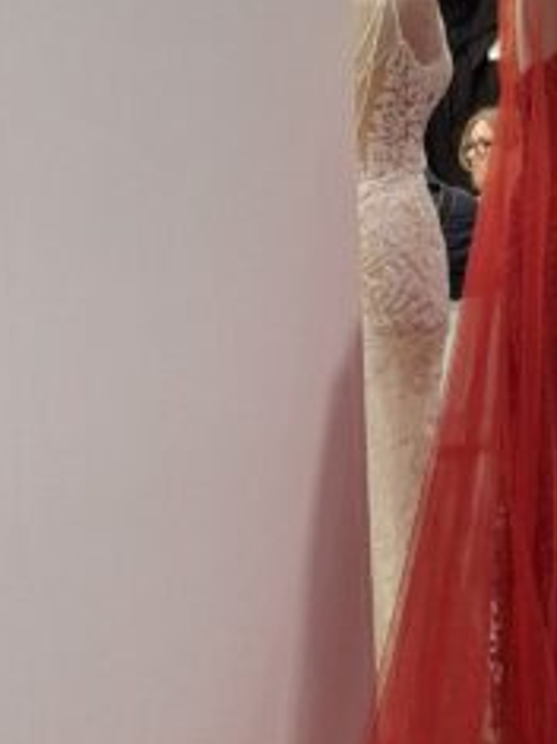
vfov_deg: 18.0
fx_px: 2341
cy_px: 323
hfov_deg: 13.4
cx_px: -16
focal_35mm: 109
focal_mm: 4.69
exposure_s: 1/100
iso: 125
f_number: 1.8
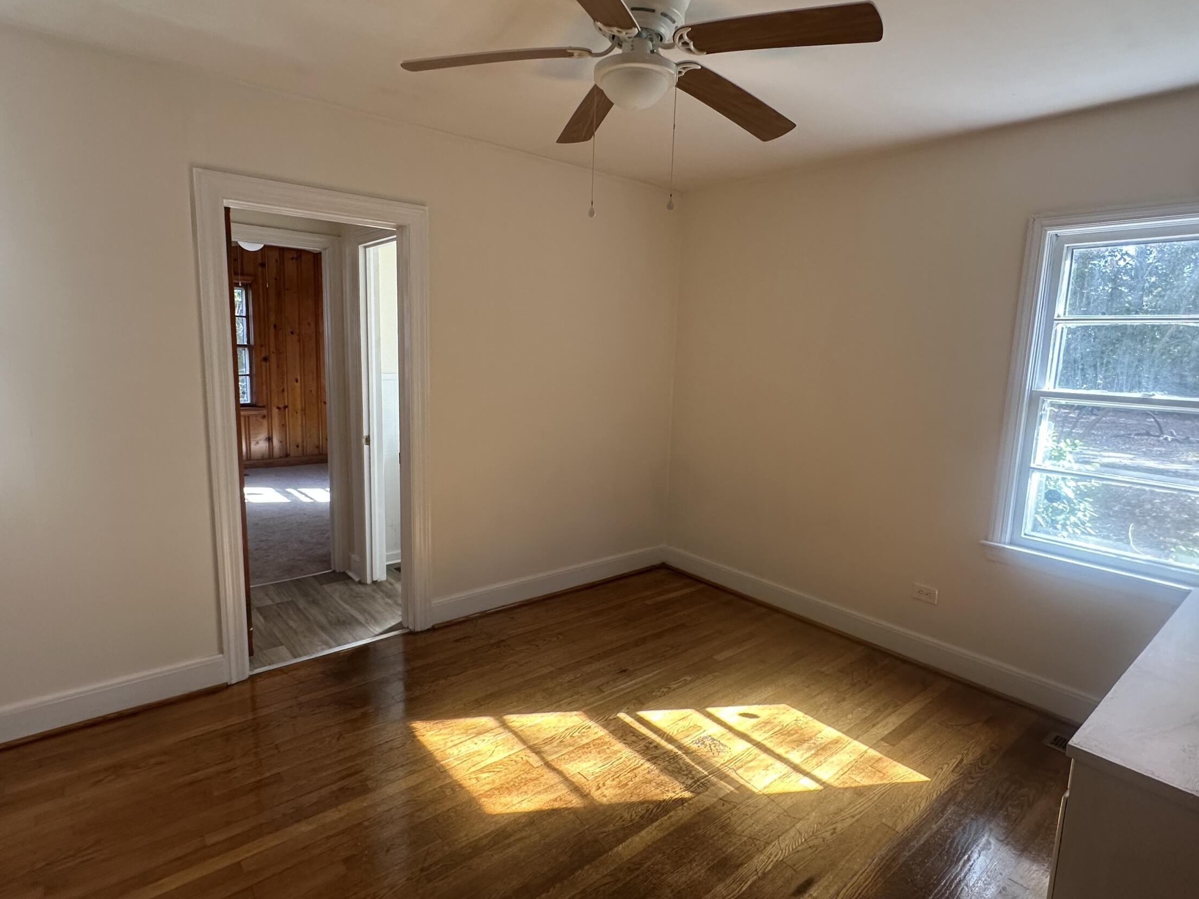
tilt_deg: -8.3
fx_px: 658
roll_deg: -2.0
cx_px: 601
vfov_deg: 68.7
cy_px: 442
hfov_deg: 84.7
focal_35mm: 19
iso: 125
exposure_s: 1/99
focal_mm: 2.22
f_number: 2.2
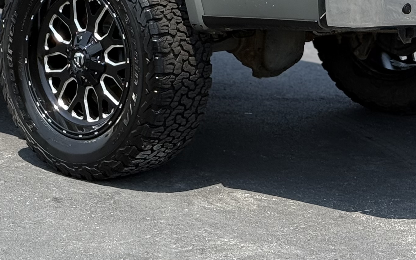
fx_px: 1712
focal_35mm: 151
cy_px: -150
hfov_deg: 13.8
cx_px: 122
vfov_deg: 8.5
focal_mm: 6.76
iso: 64
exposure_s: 1/2146
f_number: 1.78
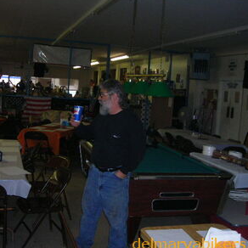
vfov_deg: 36.8
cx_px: 115
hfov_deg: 36.8
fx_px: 373
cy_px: 124
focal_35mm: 46
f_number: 3.2
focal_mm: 6.3
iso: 164
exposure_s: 1/60.1
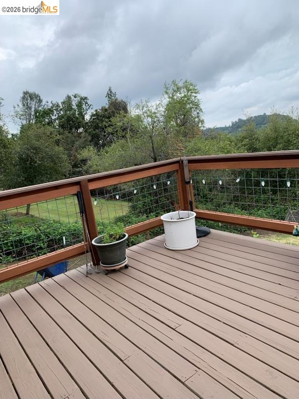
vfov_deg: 67.3
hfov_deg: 53.1
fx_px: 299
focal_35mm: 26
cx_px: 150
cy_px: 200
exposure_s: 1/822
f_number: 1.8
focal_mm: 4.25
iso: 25
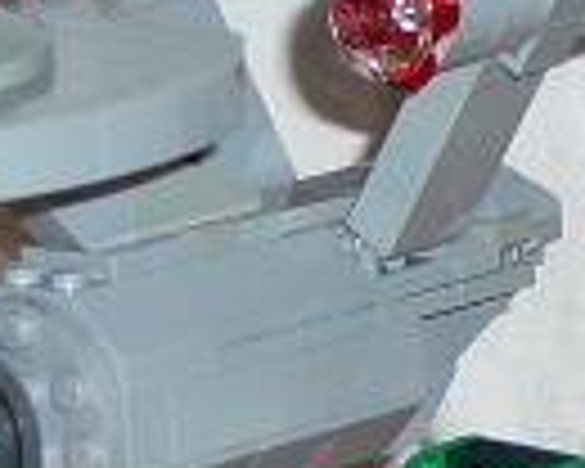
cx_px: 873
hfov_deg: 6.5
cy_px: 382
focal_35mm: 296
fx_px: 5125
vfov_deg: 5.2
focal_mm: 11.5
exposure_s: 1/30
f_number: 3.7
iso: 100
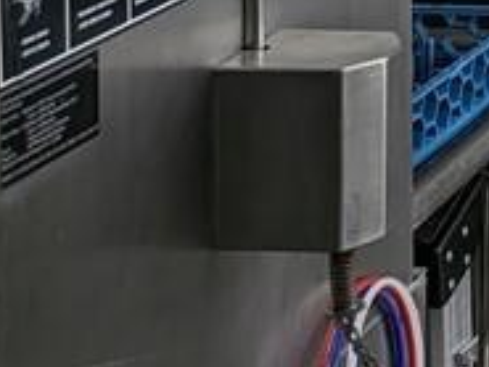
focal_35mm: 138
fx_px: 1951
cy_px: -430
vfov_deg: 9.8
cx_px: 1212
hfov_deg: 11.5
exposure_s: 1/30
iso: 119
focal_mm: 5.43
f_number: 1.89
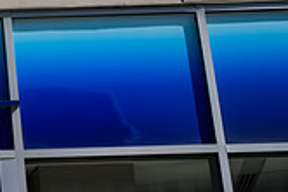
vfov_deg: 12.2
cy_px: 165
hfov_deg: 15.9
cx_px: -206
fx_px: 897
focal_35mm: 112
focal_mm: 32
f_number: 3.2
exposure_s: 1/2500
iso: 200
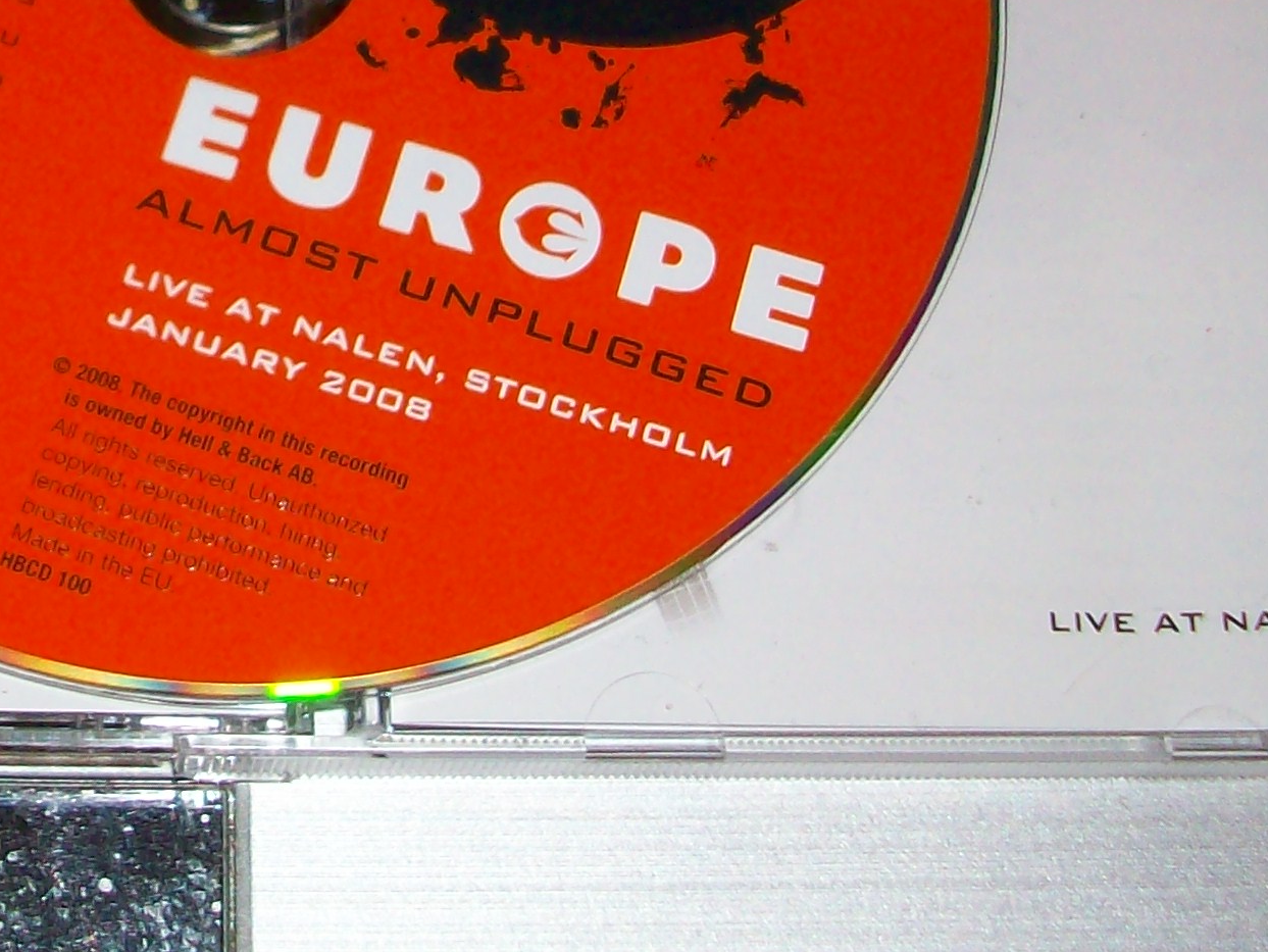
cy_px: -76
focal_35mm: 84
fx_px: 3078
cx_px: 260
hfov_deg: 23.0
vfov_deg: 17.1
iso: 160
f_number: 2.8
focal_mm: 5.7
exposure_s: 1/60
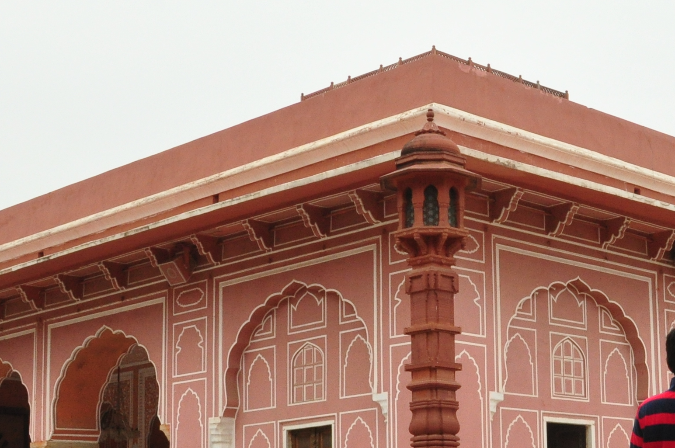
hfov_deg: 26.3
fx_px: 1404
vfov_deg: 18.0
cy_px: 365
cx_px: 574
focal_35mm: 75
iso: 800
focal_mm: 18
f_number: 16
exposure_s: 1/400
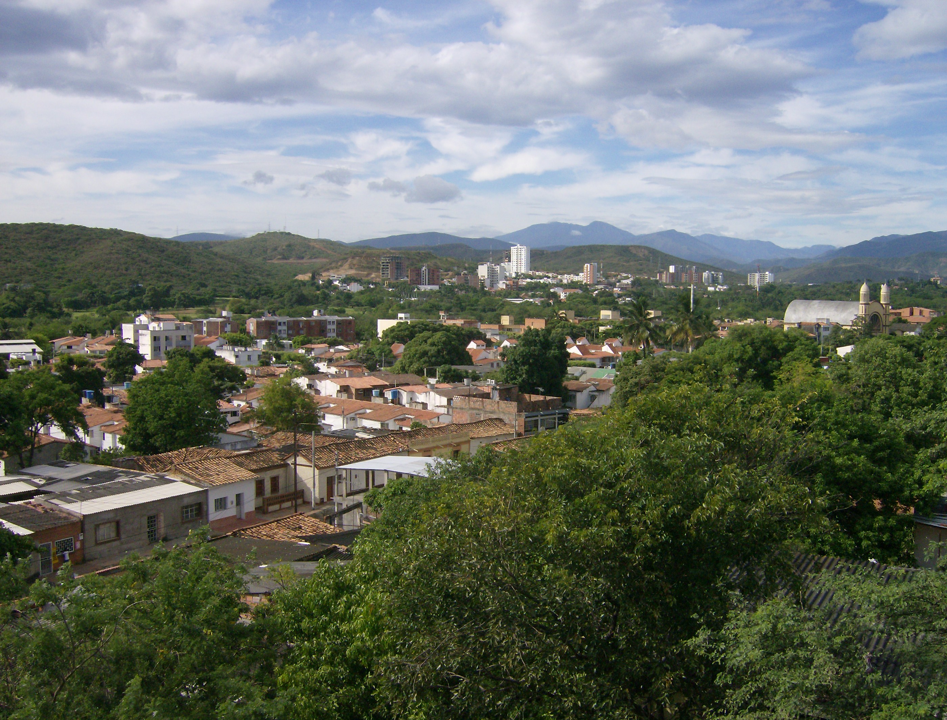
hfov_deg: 51.1
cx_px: 474
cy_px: 360
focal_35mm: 36
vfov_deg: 40.0
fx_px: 990
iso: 100
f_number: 4.7
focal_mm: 6
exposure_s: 1/684
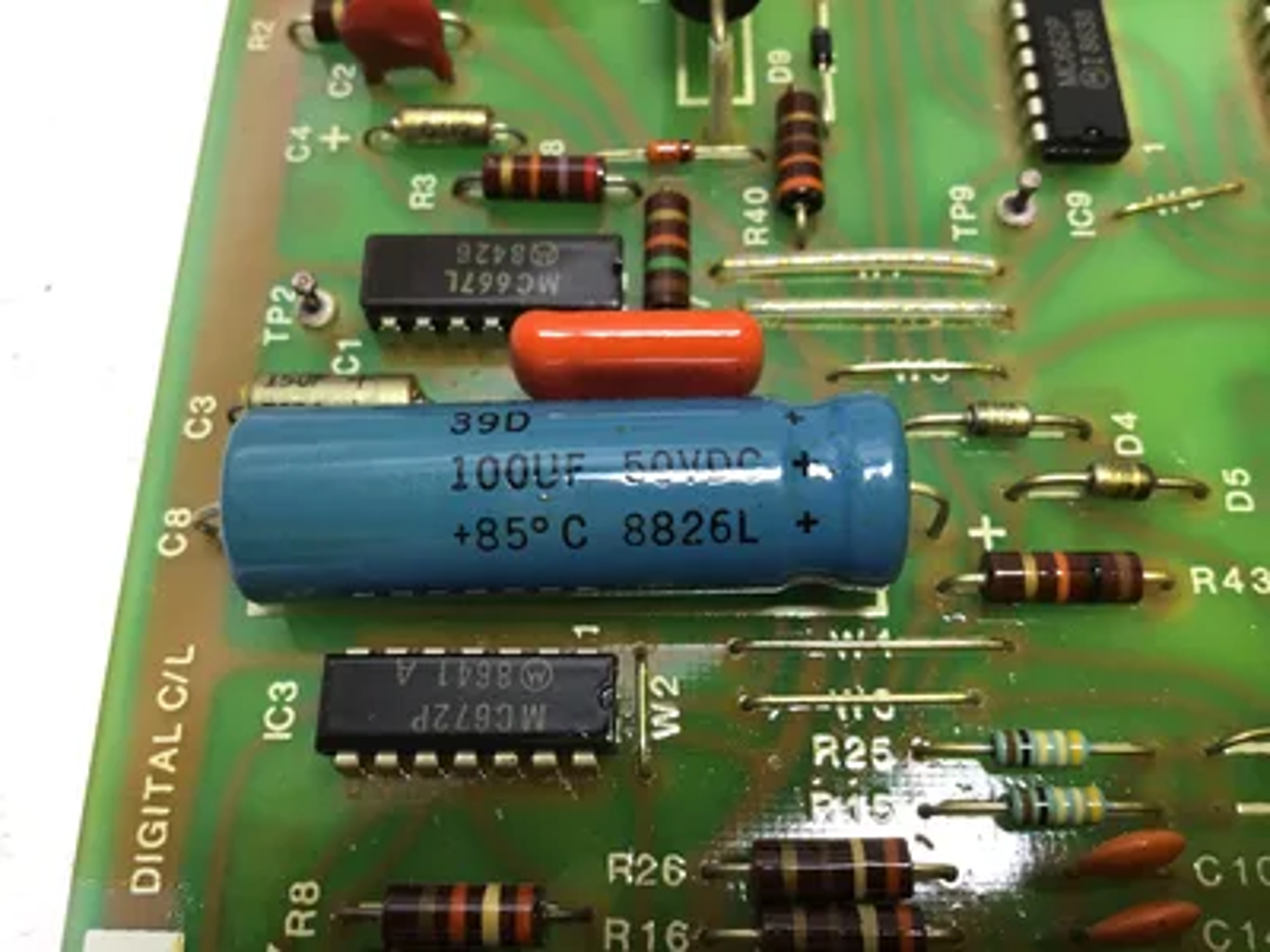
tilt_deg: -67.5
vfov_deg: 45.4
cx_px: 635
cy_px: 476
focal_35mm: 31
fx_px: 1137
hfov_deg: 58.4
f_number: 2.4
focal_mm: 3.3
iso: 25
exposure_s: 1/60
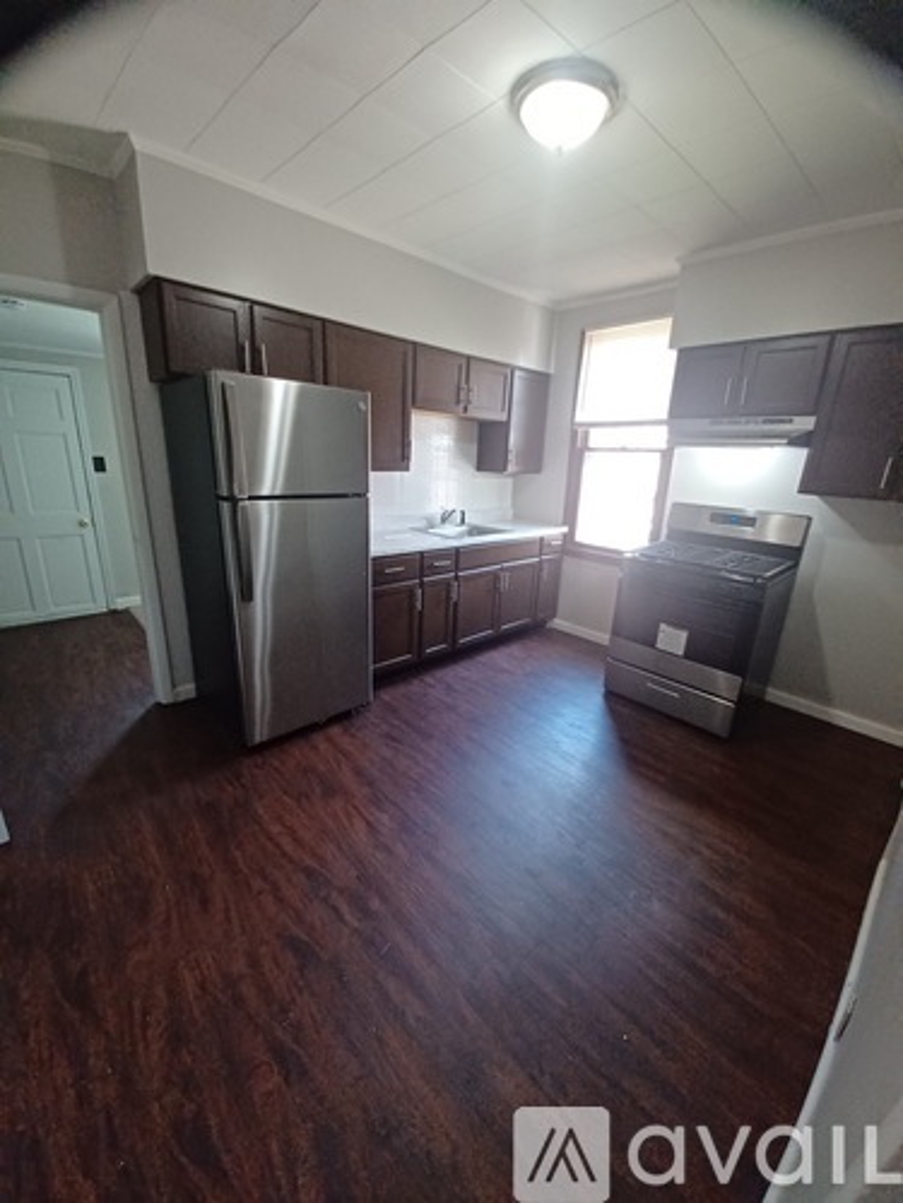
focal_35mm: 13
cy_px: 602
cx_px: 452
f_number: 2.2
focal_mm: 1.42
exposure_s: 1/30
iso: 200
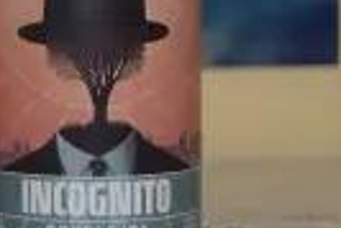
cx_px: -46
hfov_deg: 10.7
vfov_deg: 7.3
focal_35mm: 189
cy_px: 22
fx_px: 1792
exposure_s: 1/60
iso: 900
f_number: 5
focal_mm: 42
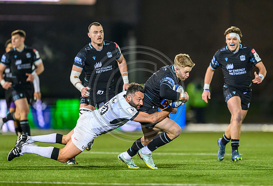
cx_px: 157
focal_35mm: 516
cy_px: 97
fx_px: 3936
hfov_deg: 4.0
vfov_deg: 2.7
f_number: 2.8
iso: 8000
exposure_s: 1/1250
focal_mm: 400
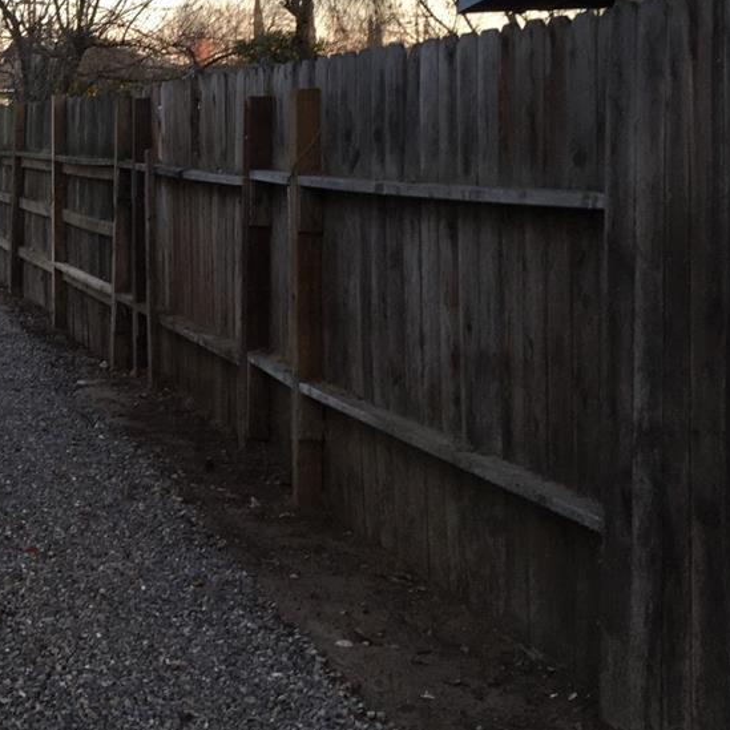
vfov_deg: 24.5
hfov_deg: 21.8
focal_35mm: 70
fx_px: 1670
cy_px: 231
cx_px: -255
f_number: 2.2
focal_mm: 4.15
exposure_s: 1/40
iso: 32
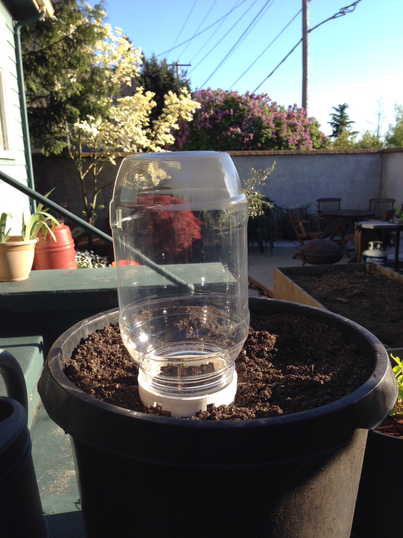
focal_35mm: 33
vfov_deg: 55.4
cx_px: 202
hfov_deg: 42.9
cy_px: 269
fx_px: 512
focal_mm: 4.12
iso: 50
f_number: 2.4
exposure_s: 1/547
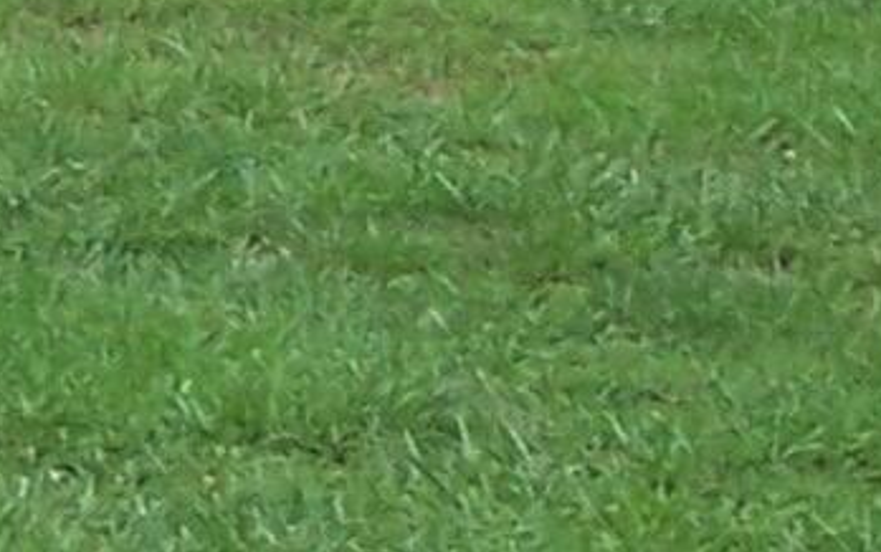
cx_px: -403
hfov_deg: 6.9
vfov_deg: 4.4
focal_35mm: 298
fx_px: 7160
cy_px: -362
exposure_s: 1/750
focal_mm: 6.3
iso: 80
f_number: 2.8
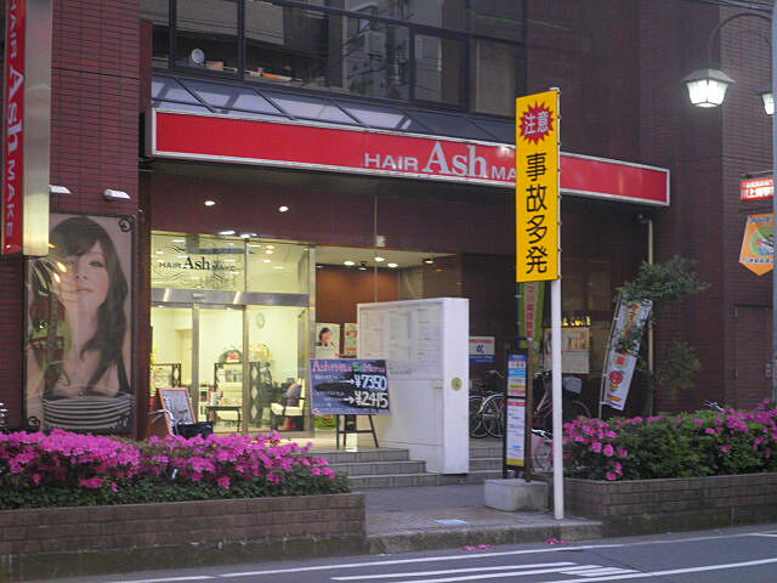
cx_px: 388
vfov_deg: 24.4
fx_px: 1347
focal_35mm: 60
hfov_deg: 32.2
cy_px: 292
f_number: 3.9
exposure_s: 1/6
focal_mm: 10.7
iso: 160
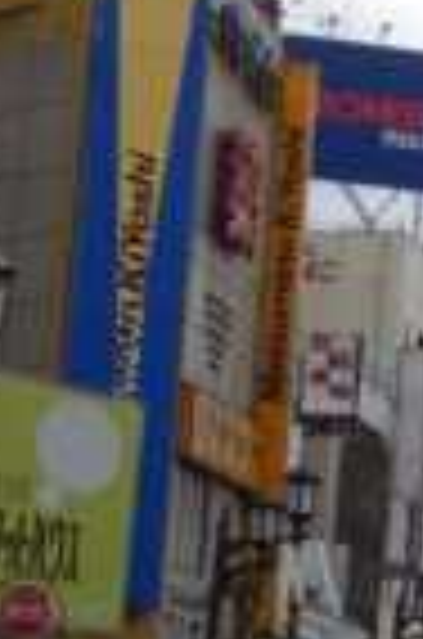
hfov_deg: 8.2
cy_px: 292
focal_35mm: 158
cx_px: 875
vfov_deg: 13.0
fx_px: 2798
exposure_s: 1/400
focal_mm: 10.4
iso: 125
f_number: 5.6
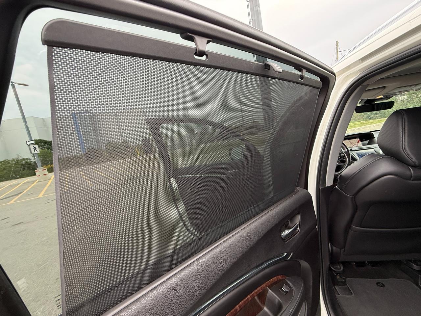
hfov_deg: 102.1
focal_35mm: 14
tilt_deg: -9.3
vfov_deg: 85.7
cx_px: 210
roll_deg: +10.2
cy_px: 158
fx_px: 170
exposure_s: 1/99
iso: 160
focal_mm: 2.22
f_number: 2.2
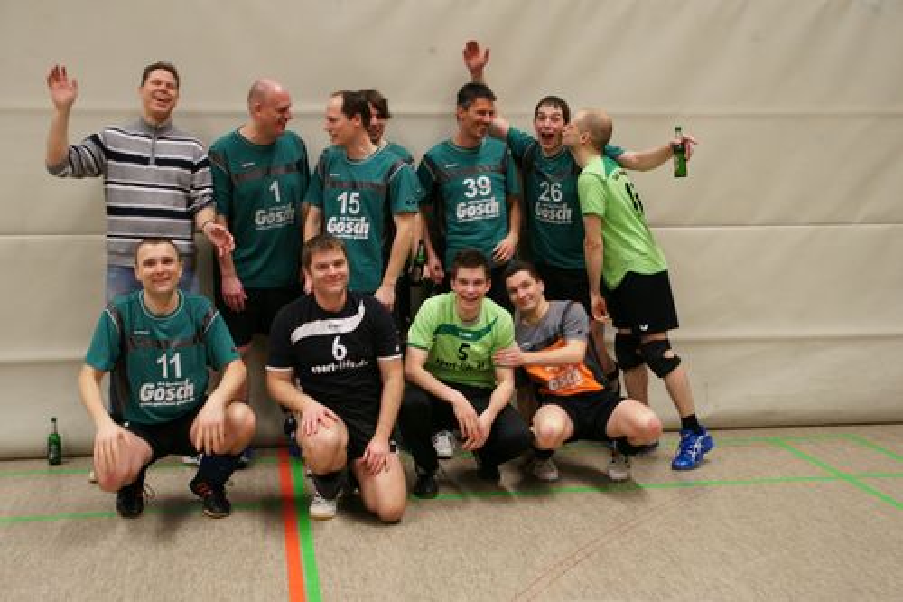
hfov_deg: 46.4
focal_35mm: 42
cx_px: 452
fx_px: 1053
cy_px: 301
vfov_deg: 31.9
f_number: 4
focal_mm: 28
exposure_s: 1/30
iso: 800
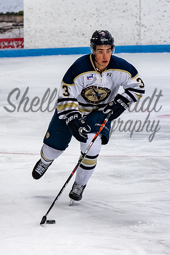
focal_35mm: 378
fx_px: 2678
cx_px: 80
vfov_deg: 5.5
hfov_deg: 3.6
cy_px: 96
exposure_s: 1/800
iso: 1600
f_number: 3.5
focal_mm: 130
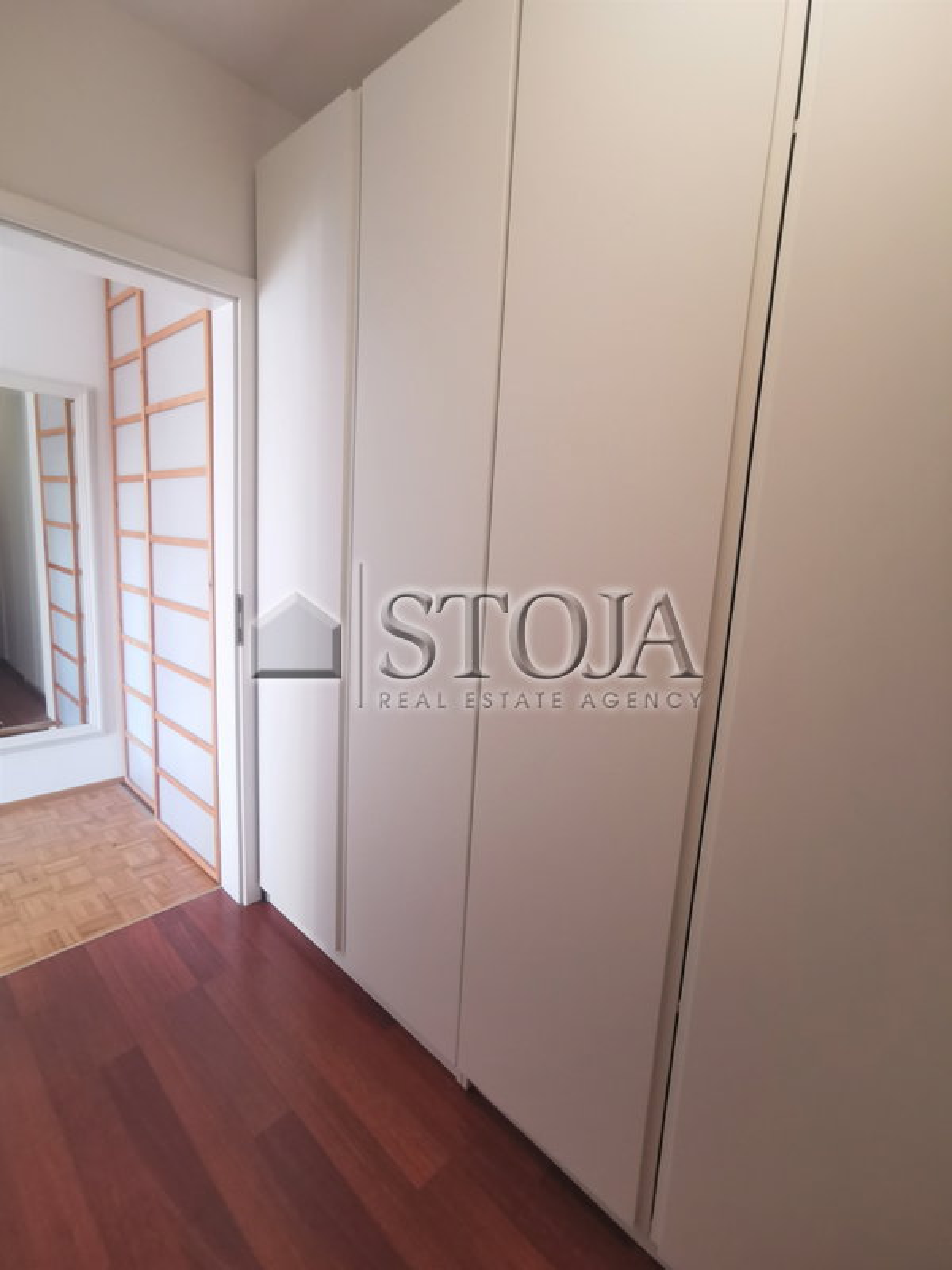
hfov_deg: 74.7
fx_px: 623
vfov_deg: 91.0
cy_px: 635
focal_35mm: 17
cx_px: 476
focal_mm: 2.26
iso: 200
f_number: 2.2
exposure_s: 1/33.3
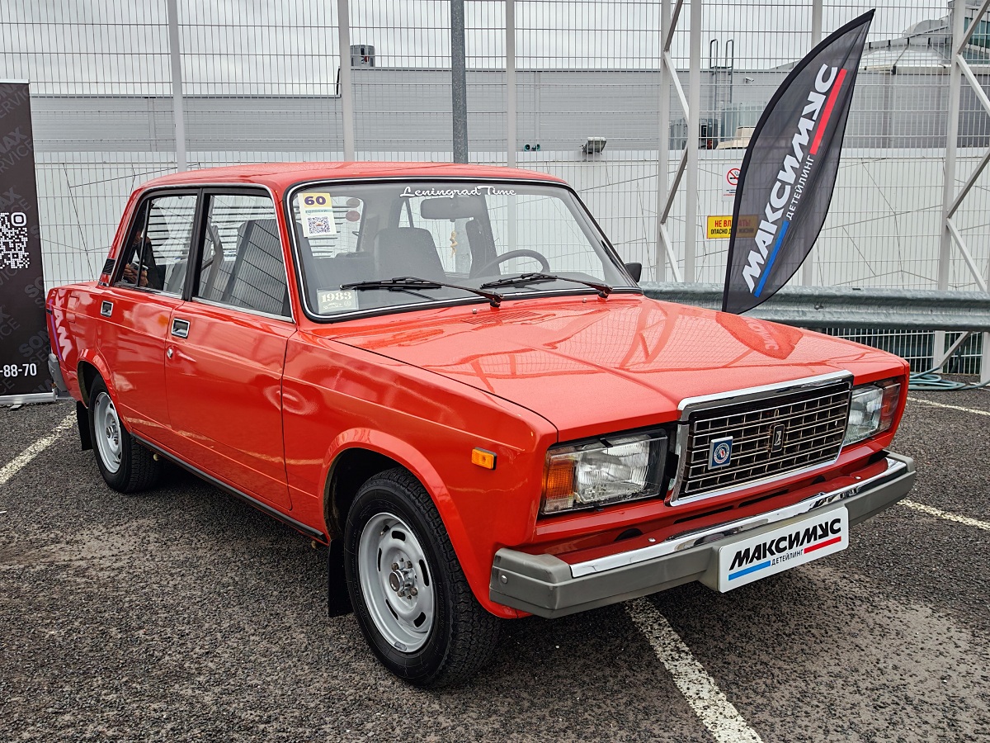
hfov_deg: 54.0
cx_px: 495
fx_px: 972
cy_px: 372
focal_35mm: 34
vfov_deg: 41.8
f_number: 2
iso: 100
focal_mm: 6.83
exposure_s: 1/650
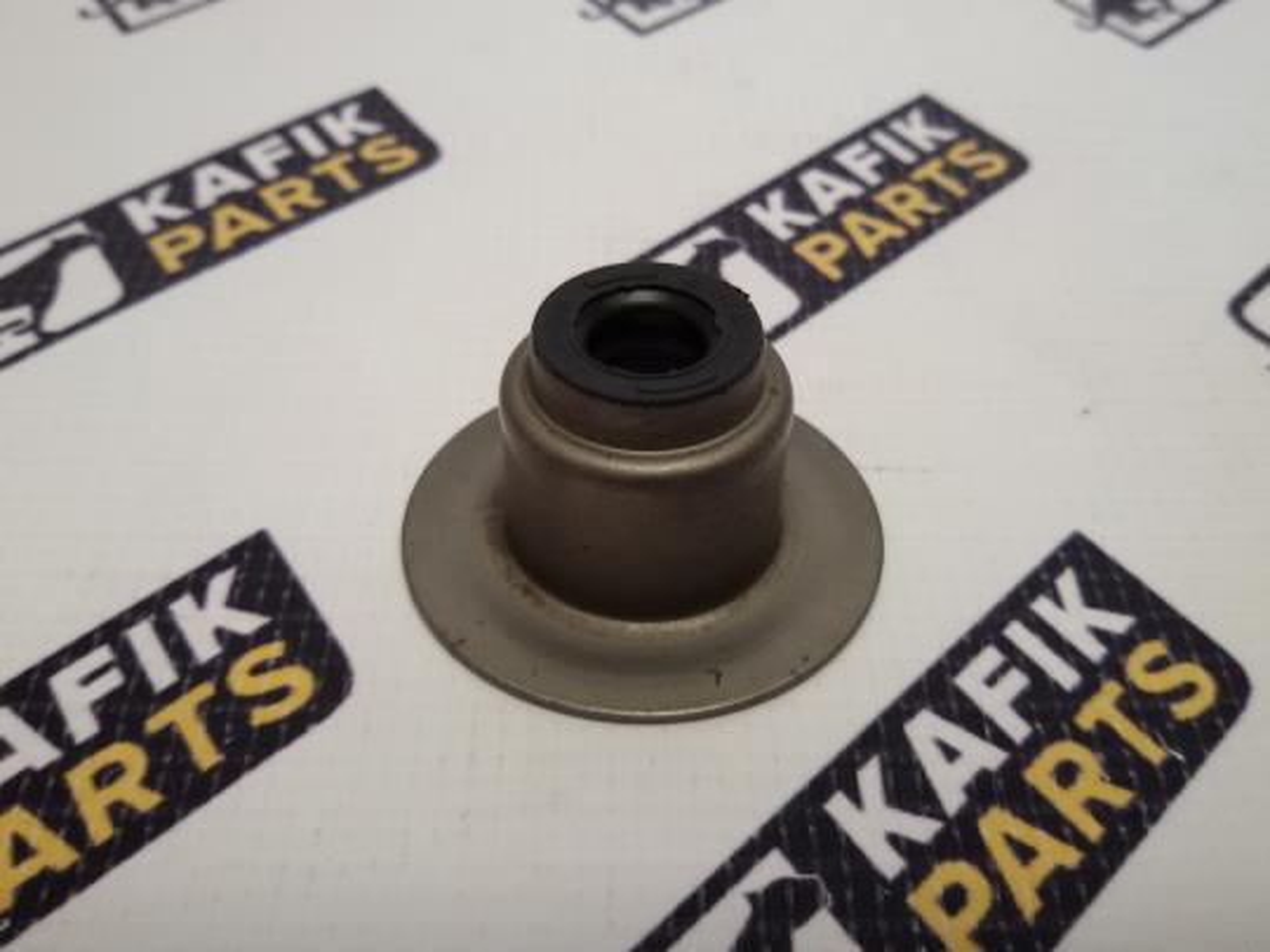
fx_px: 1137
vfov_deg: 45.4
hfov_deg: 58.4
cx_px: 635
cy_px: 476
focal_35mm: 31
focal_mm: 2.93
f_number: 2.4
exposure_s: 1/50
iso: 50
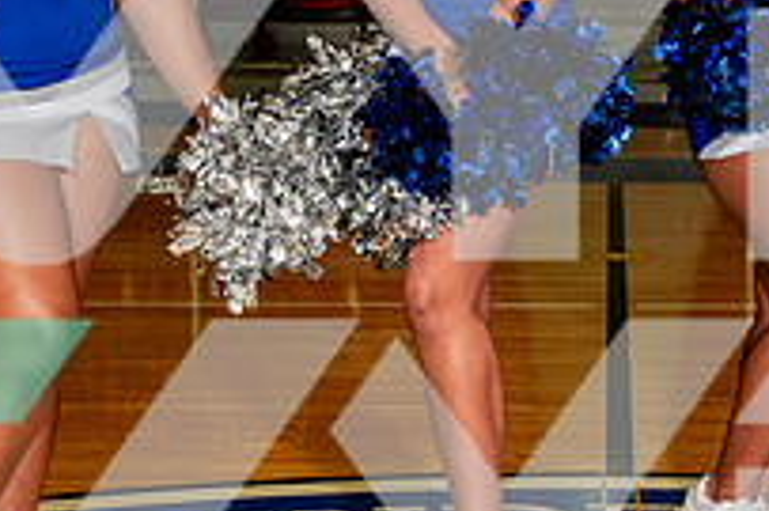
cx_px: 674
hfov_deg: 14.2
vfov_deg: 9.5
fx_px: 3052
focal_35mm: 143
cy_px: 62
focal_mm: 50
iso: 800
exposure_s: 1/320
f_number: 7.1
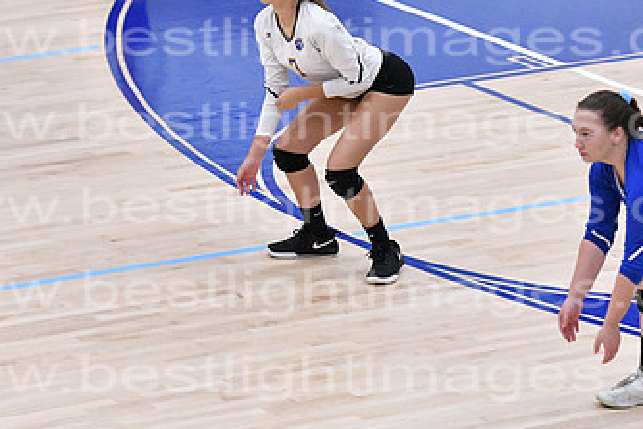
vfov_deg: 4.6
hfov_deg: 6.8
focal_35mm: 302
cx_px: 333
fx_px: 5396
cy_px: 84
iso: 6400
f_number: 3.2
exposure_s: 1/1000
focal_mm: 116
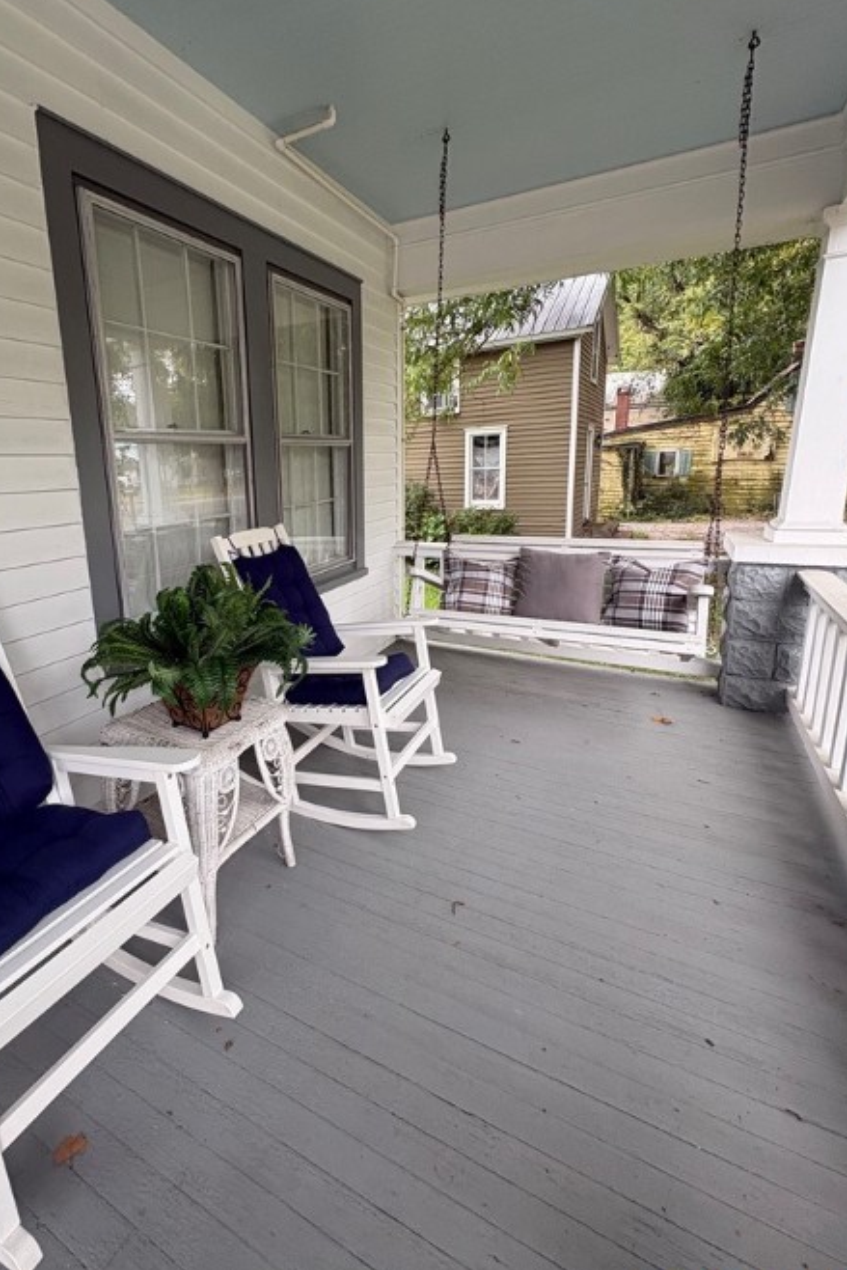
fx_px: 600
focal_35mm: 17
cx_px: 314
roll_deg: +1.0
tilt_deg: -12.7
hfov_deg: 69.3
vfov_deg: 93.1
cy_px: 589
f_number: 2.2
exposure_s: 1/99
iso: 64
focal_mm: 2.22
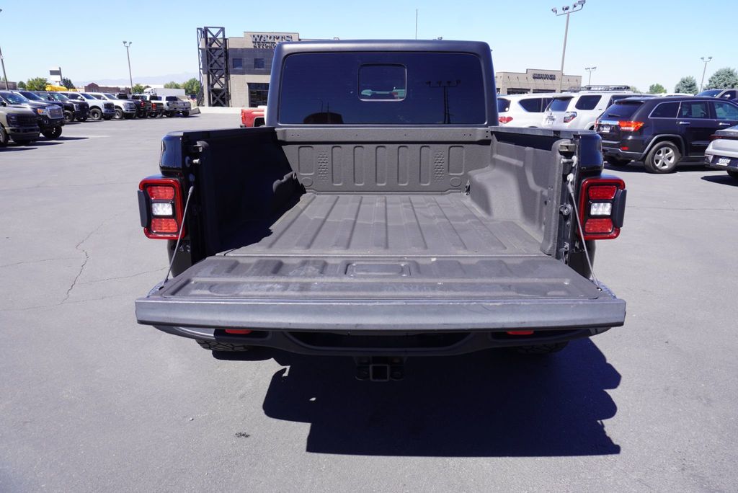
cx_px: 369
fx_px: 492
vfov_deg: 53.2
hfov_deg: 73.7
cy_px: 246
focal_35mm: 24
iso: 100
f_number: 8
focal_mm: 16
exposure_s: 1/125
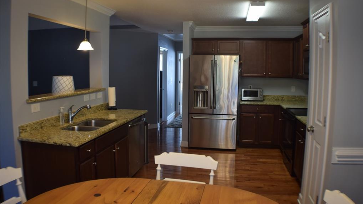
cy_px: 91
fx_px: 366
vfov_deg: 31.1
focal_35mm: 38
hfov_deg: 52.8
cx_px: 183
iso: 400
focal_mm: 24
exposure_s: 1/80
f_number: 4
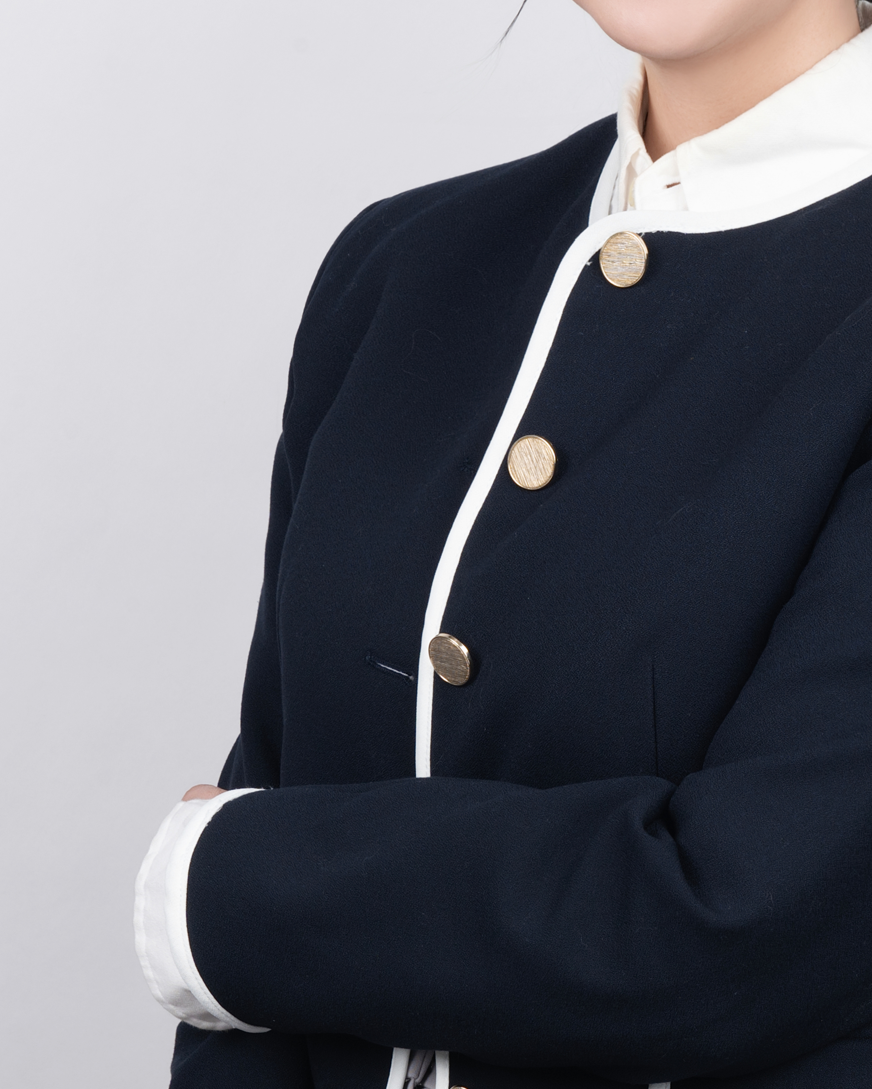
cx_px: 614
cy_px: 309
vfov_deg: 18.2
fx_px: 3387
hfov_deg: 14.6
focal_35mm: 105
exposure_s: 1/125
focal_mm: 58
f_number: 9
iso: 160
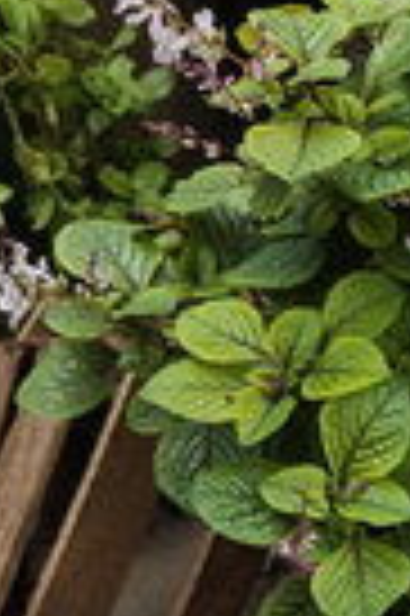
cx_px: 766
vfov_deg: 18.2
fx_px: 1661
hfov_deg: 12.7
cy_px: 987
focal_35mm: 97
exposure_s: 1/100
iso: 101
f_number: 1.8
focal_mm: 5.56
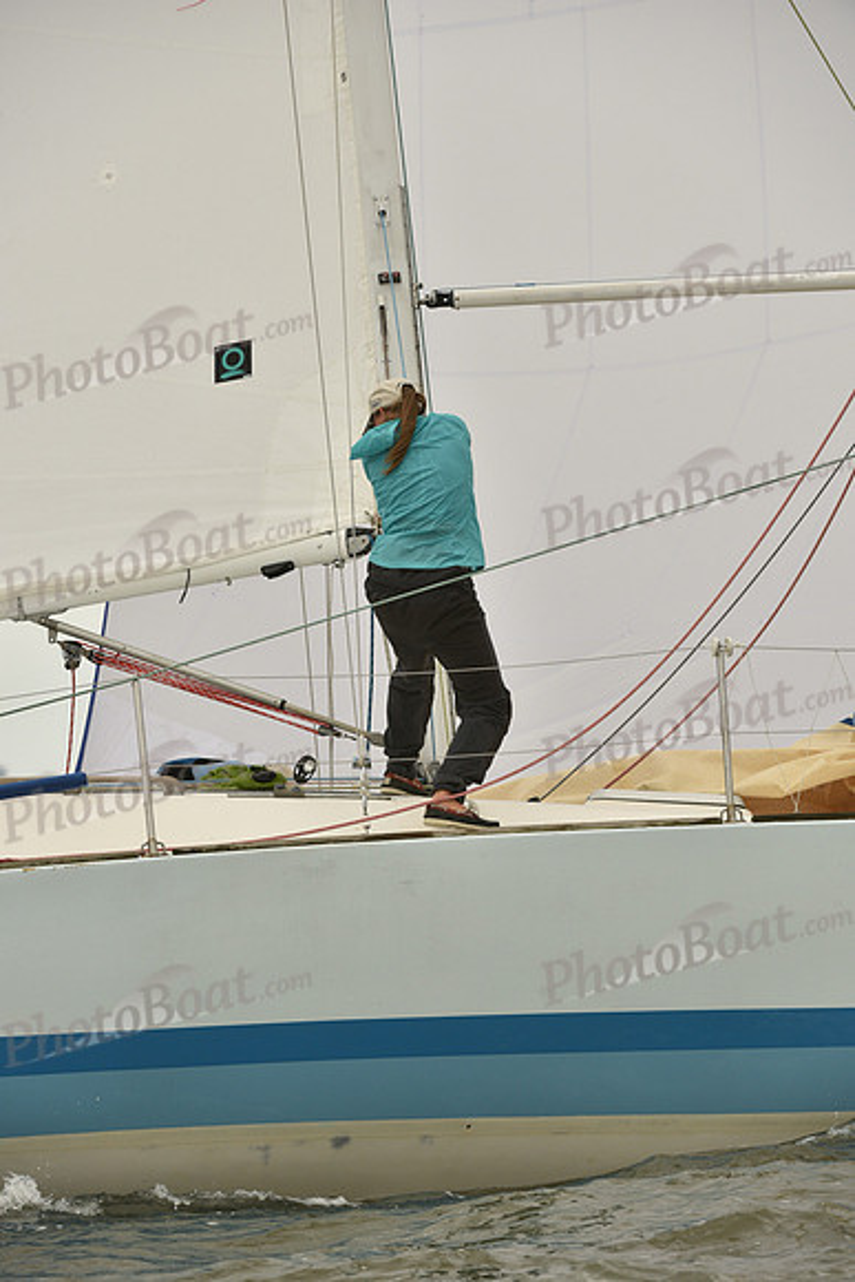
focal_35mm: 270
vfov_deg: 7.6
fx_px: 9612
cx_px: 428
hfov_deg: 5.1
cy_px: 641
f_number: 8
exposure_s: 1/800
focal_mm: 270
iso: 400
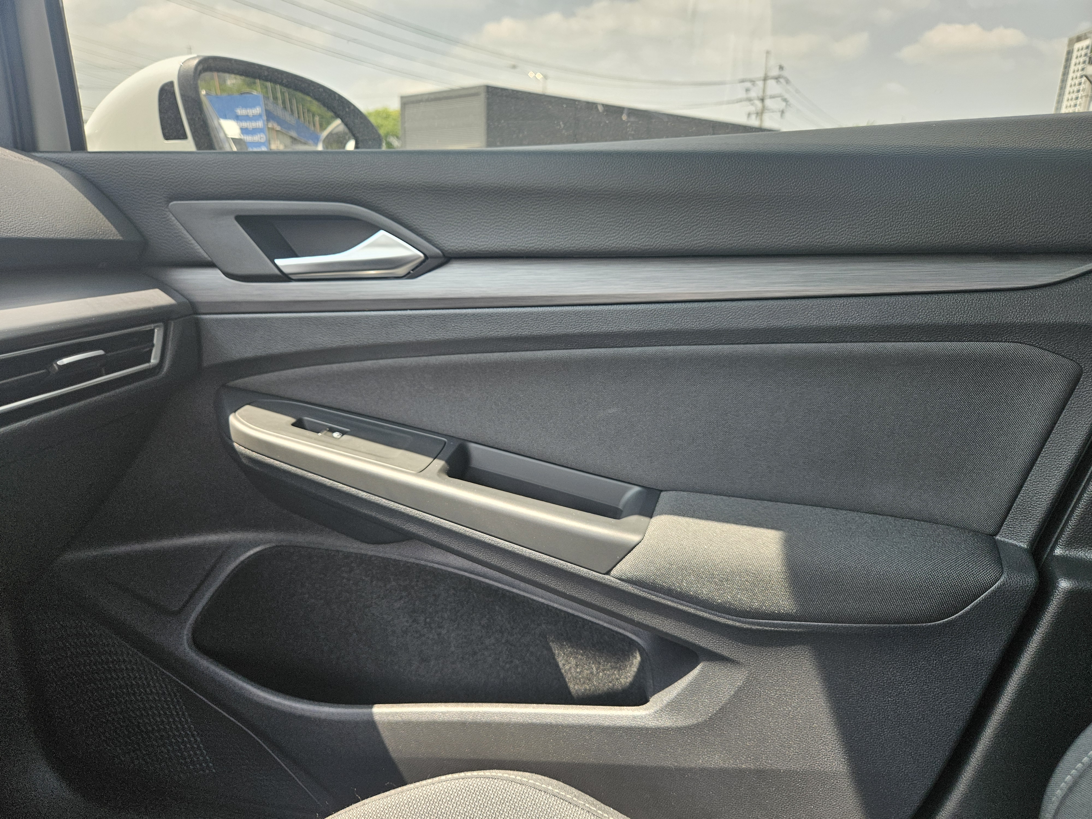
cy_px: 410
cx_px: 546
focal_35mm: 23
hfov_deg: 73.9
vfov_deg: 58.9
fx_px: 726
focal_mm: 5.4
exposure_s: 1/180
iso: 100
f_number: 1.8
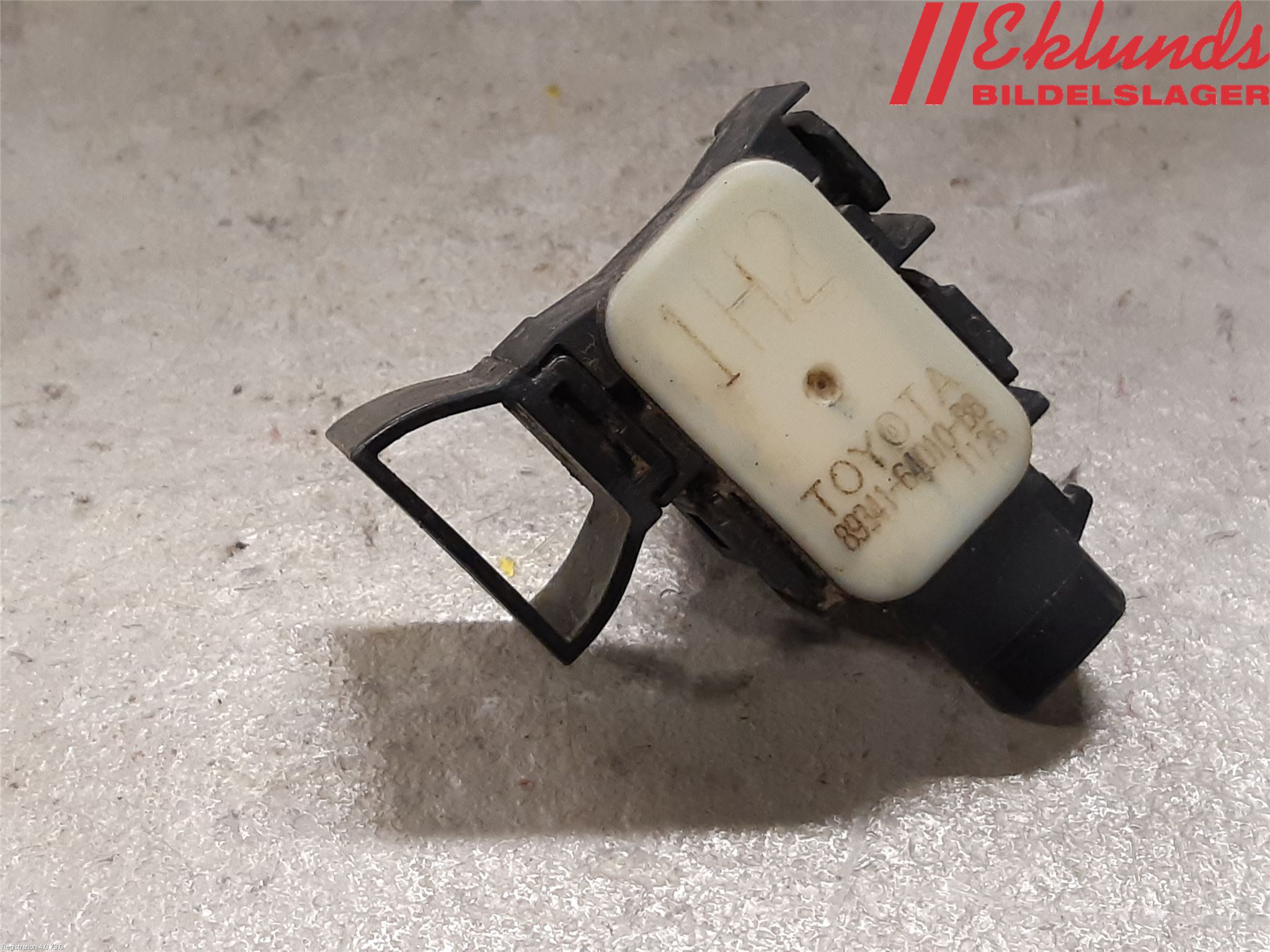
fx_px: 954
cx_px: 635
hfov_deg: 67.3
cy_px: 476
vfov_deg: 53.1
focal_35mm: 26
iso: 160
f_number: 1.7
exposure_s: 1/50
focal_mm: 3.93
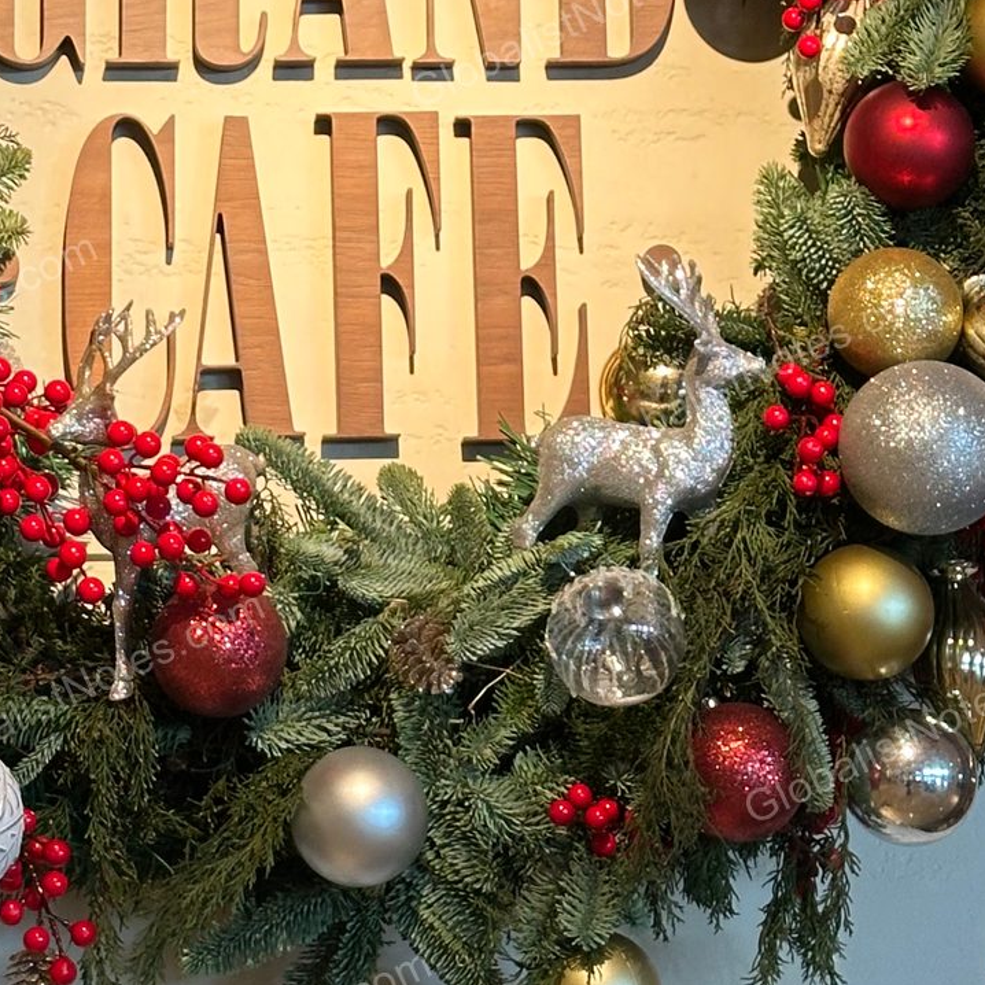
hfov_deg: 13.8
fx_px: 4056
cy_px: 160
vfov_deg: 13.8
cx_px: 299
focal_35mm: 126
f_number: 1.78
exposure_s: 1/50
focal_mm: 6.86
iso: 100
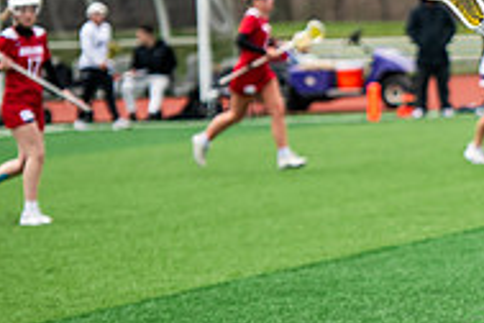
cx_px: 653
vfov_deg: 3.4
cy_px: 106
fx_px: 5377
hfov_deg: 5.1
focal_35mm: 400
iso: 250
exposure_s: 1/1600
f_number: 3.2
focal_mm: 130
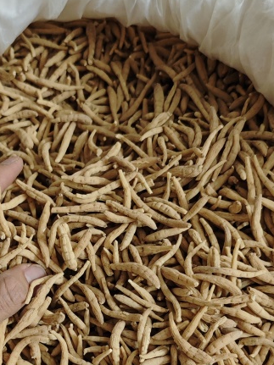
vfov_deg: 32.8
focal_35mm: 57
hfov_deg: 25.6
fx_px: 602
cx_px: 99
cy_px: 295
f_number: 1.42
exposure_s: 1/33.3
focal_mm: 6.68
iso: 640
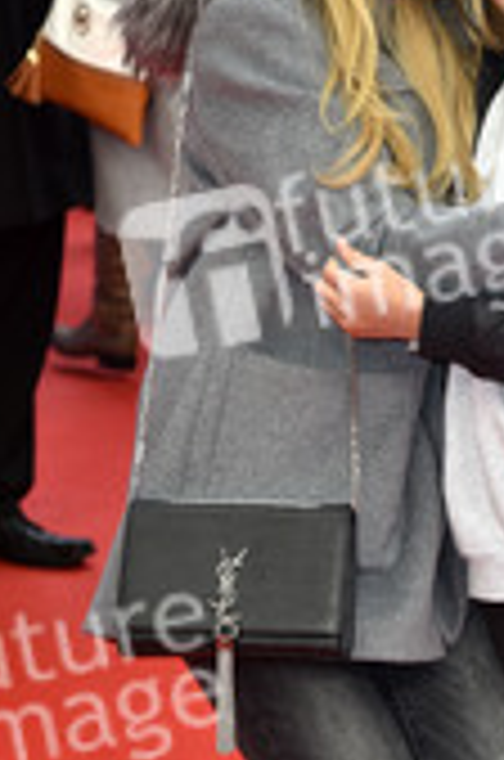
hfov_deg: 7.0
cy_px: 477
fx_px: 4090
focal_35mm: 194
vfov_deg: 10.6
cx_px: 482
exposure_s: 1/200
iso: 640
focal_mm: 82
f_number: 5.6
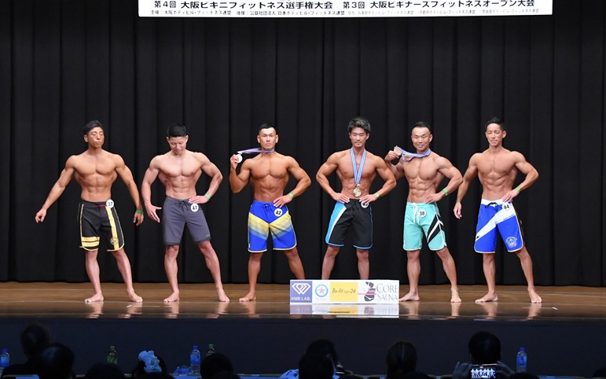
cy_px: 197
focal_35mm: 126
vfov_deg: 10.4
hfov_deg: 16.6
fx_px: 2081
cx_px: 303
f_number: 5.6
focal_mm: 82
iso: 8000
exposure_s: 1/400
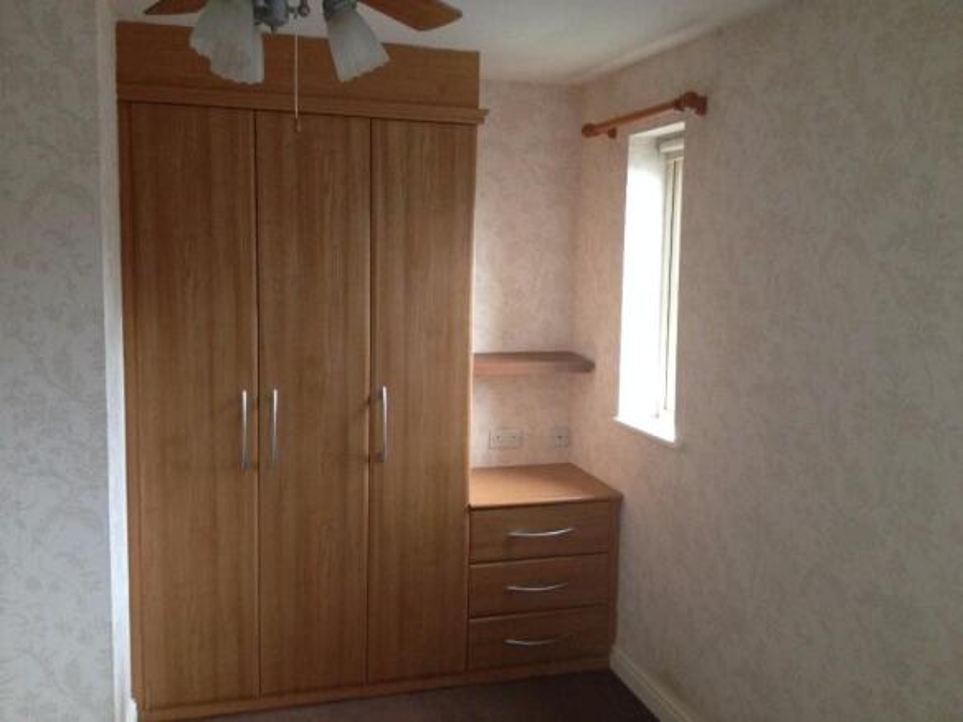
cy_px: 361
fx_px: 973
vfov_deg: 40.7
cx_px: 482
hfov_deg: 52.6
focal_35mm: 35
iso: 320
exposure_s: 1/20
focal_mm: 4.28
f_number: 2.4
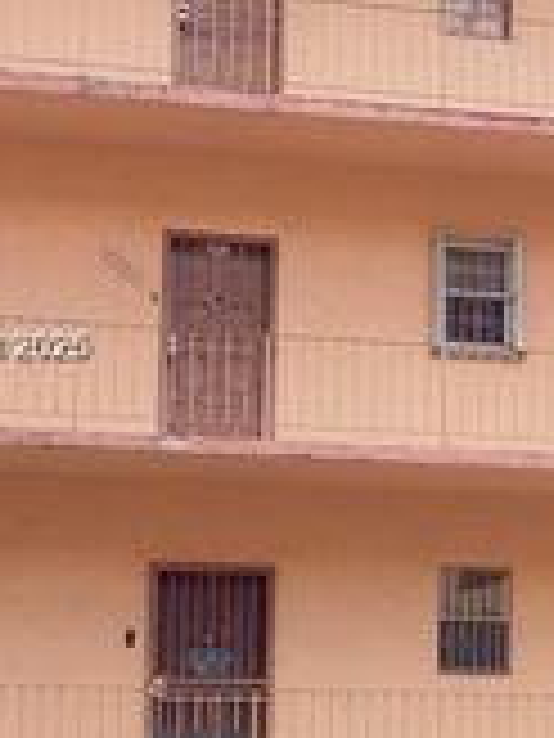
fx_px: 3030
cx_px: 752
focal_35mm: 142
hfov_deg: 10.2
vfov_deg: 13.9
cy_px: 349
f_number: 1.78
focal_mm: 6.76
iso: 100
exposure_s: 1/3247
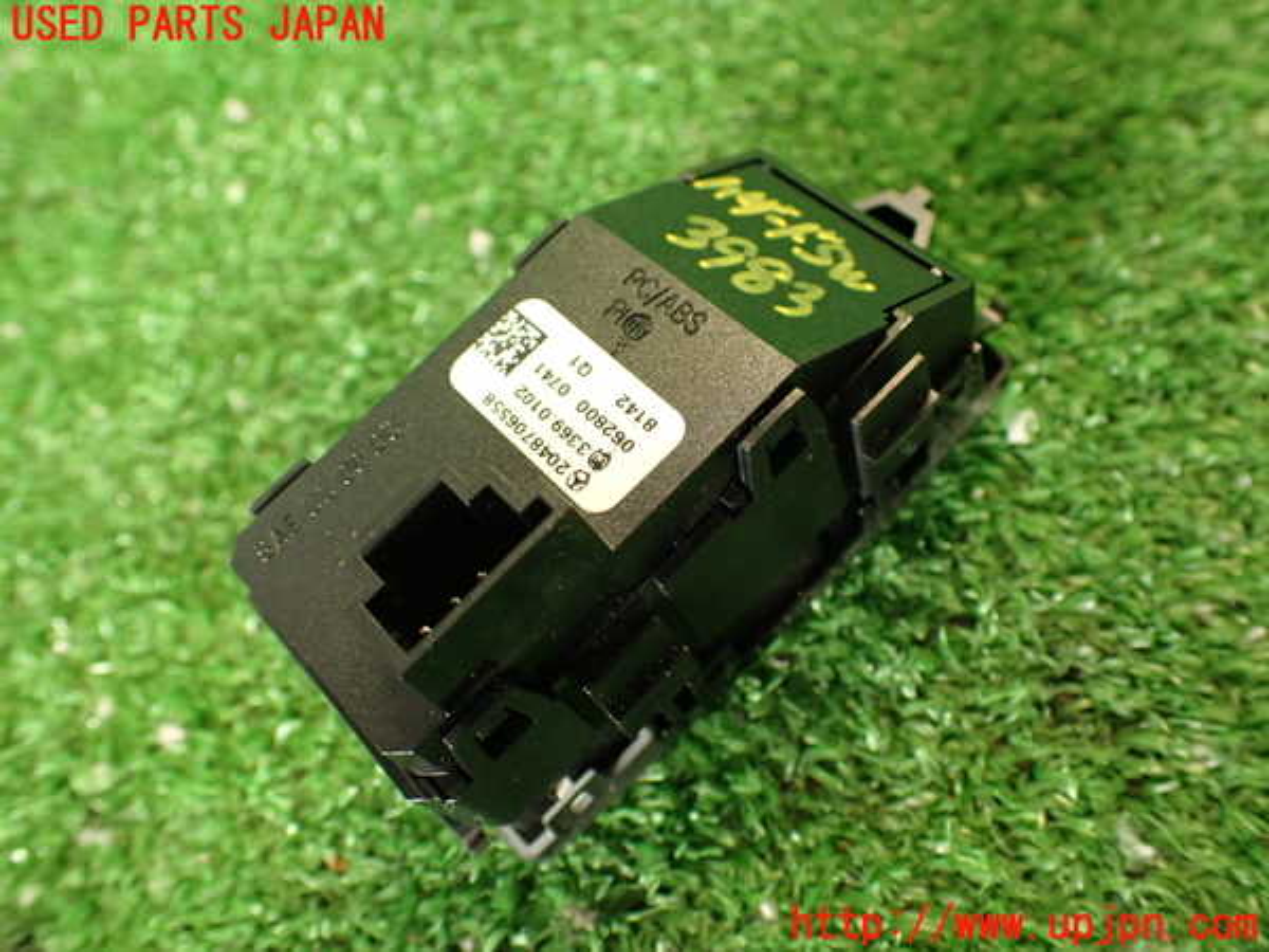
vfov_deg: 44.2
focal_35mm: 32
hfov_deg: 56.8
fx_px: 1173
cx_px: 634
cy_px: 476
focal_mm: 5.79
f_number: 2.4
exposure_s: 1/30
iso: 320
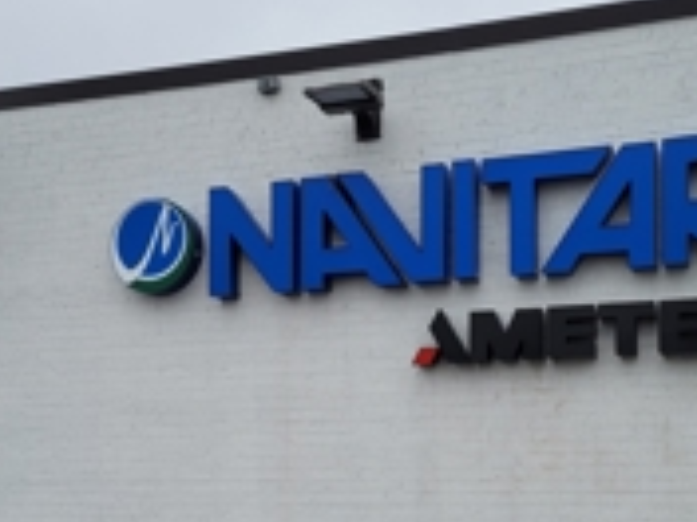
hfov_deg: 32.7
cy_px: 490
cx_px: 352
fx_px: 1188
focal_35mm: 59
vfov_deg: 24.0
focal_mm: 5.4
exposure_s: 1/176
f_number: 1.8
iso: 40
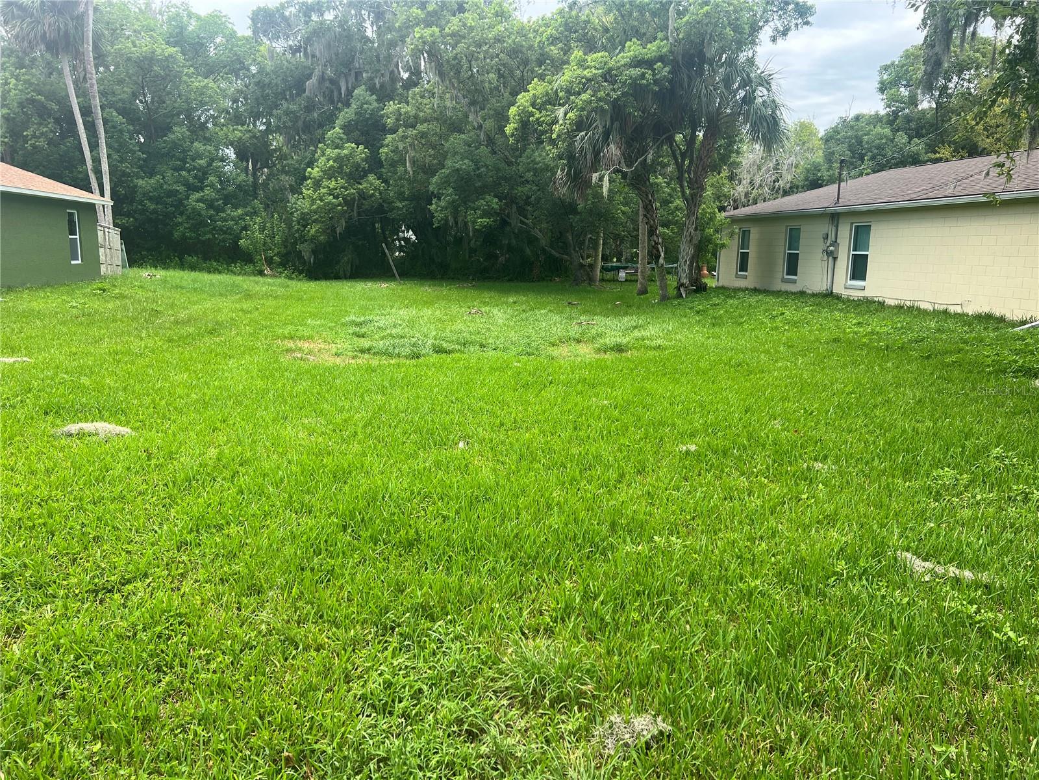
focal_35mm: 26
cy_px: 390
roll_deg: -1.3
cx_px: 520
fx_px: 780
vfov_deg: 53.1
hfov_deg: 67.3
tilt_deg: -10.7
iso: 50
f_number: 1.5
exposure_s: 1/1135
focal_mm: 5.7
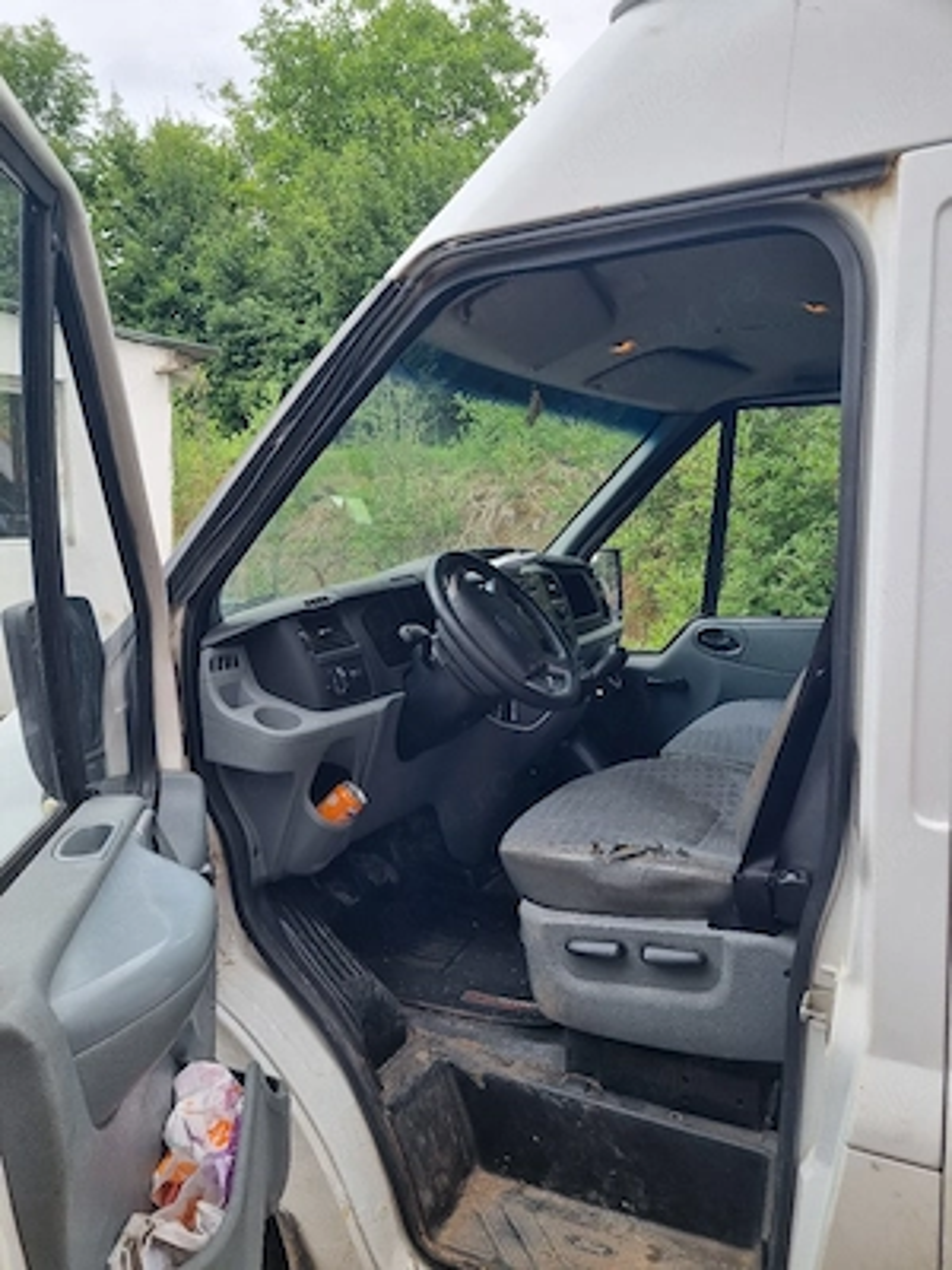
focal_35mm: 26
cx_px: 476
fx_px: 953
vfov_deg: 67.3
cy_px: 635
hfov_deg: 53.1
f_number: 1.8
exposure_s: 1/500
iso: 50
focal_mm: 5.4
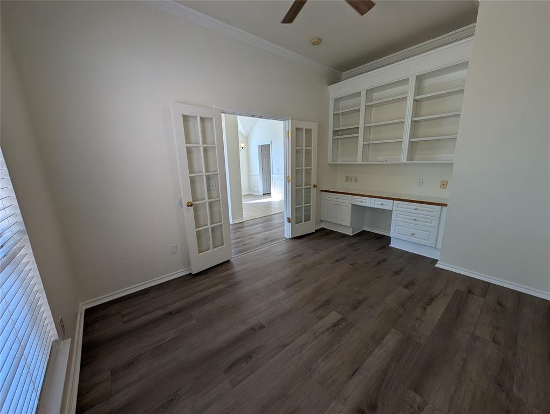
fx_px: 191
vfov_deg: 94.6
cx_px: 275
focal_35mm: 12
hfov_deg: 110.5
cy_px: 207
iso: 51
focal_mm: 2.02
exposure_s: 1/201
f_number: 1.7
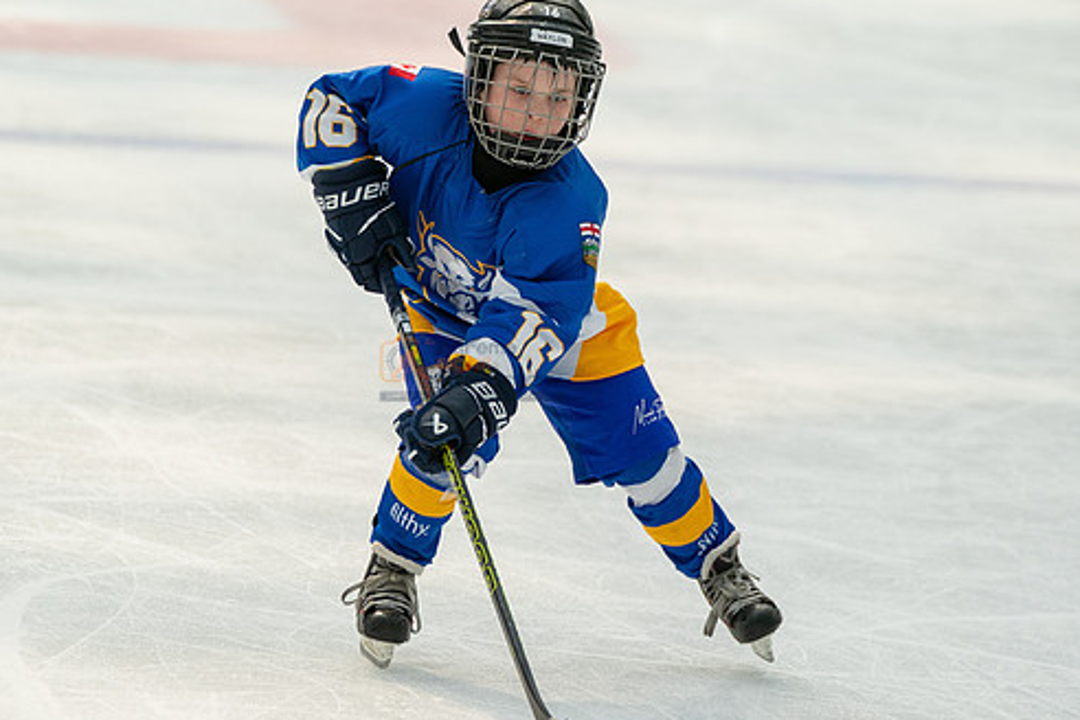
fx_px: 9629
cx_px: 465
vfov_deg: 4.3
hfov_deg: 6.4
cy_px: 375
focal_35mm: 321
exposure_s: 1/2000
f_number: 3.5
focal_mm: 209
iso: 1600
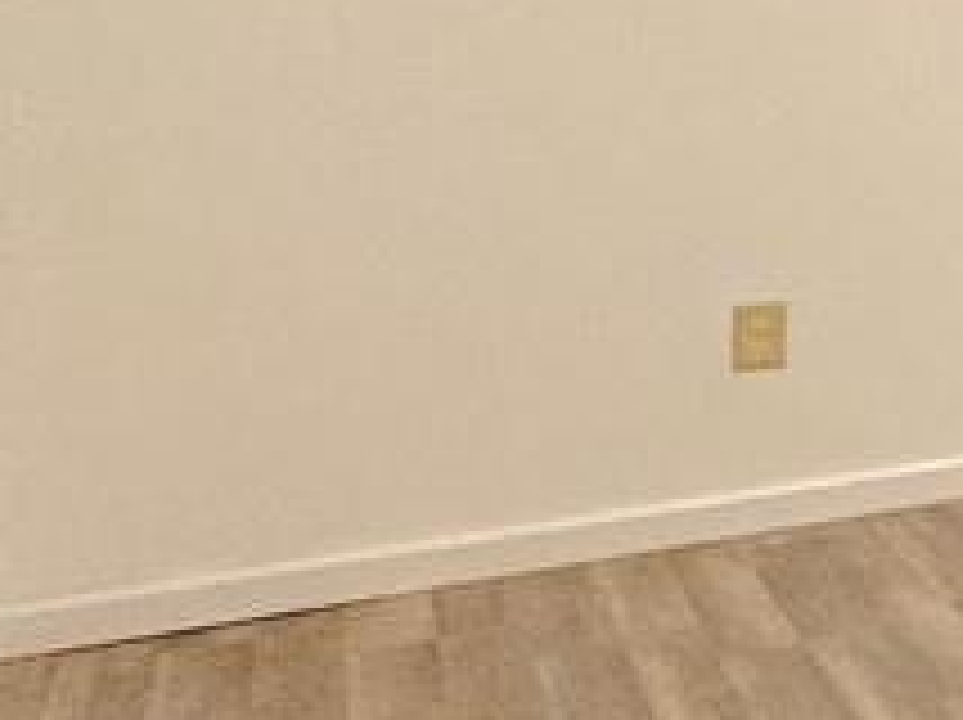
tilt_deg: -0.3
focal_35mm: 67
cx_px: 2160
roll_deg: -1.1
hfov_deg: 16.5
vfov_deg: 20.9
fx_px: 1862
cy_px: -54
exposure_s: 1/120
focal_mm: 2.22
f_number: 2.2
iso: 125
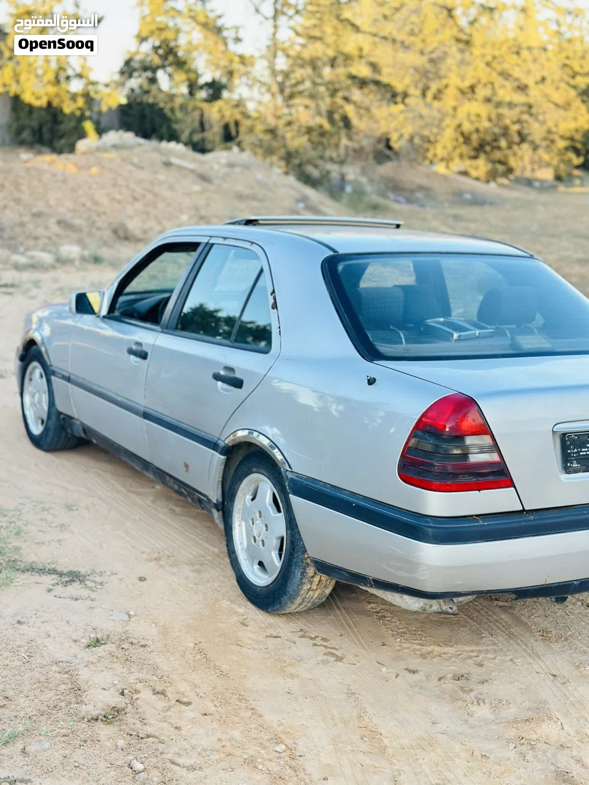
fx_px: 1089
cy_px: 392
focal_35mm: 48
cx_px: 294
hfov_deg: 30.3
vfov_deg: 39.7
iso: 80
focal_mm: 6.86
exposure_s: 1/305
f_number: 1.78
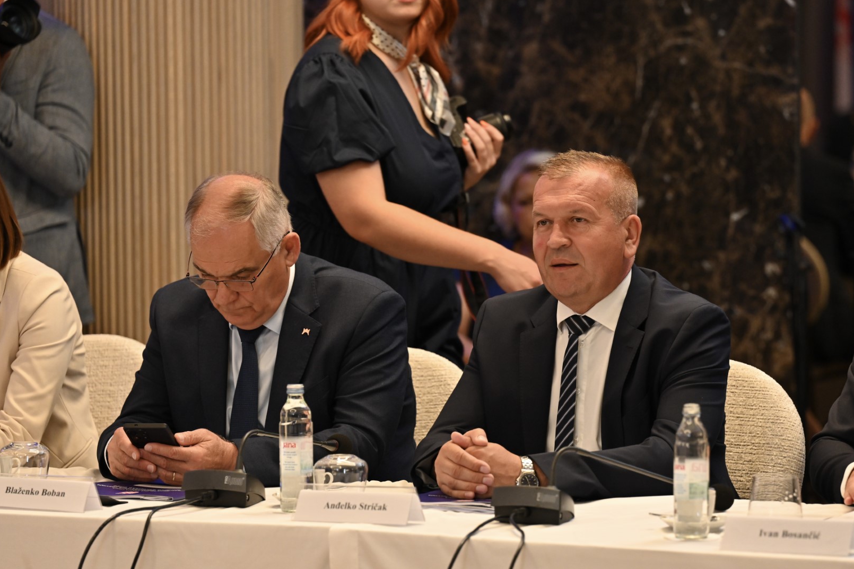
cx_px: 429
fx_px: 3819
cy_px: 284
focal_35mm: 161
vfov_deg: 8.5
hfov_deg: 12.8
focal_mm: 160
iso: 1600
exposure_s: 1/400
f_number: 3.5
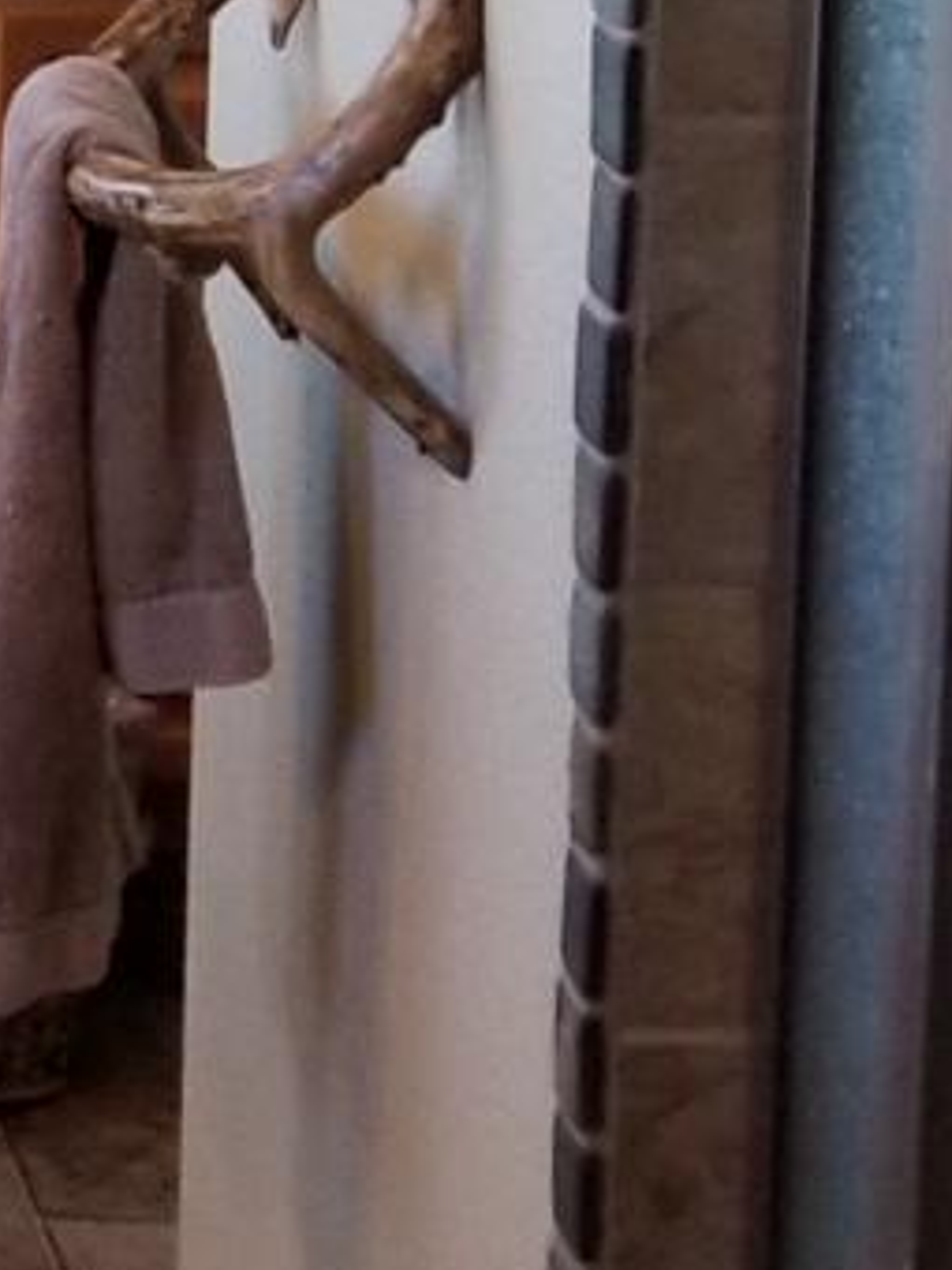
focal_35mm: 153
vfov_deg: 12.8
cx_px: -1822
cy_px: 190
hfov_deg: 8.3
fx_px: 5610
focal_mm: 4.3
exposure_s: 1/40
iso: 160
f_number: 1.7
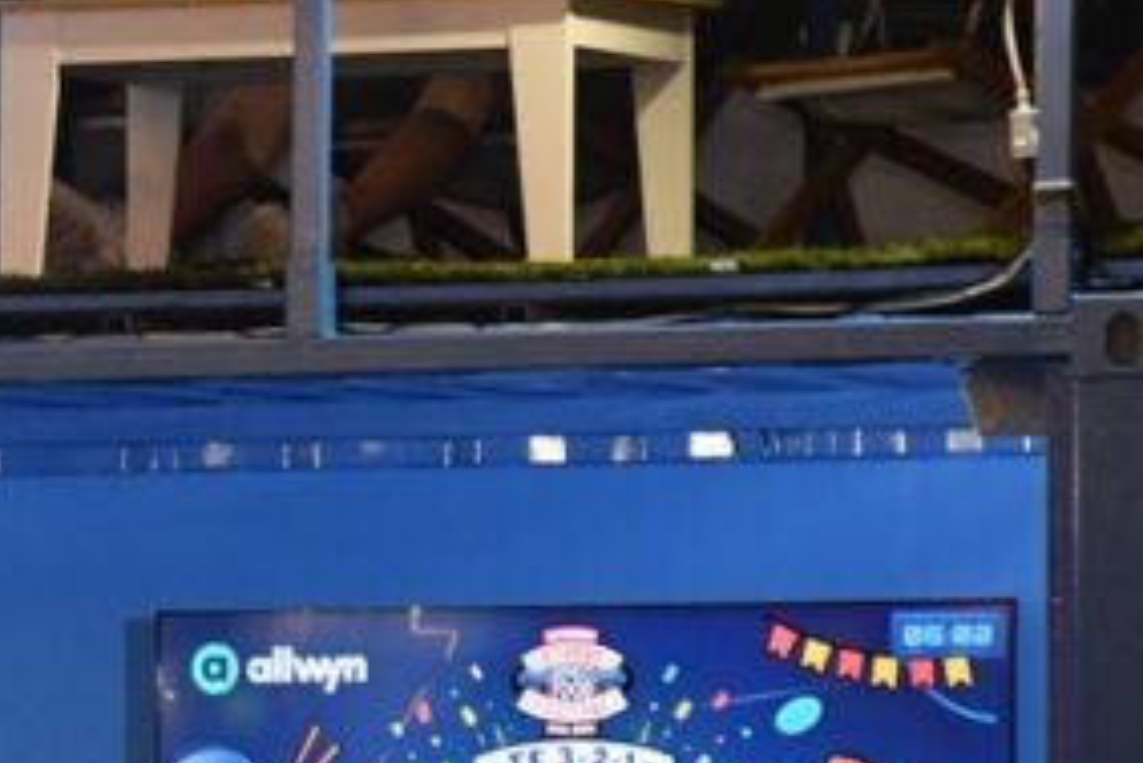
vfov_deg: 2.7
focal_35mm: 509
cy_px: 953
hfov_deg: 4.0
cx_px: -569
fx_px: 16168
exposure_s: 1/250
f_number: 4
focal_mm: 120
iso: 4000
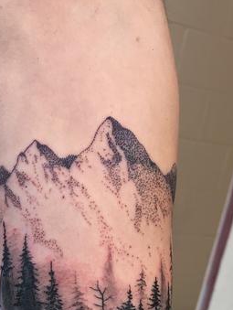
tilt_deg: -19.3
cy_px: 321
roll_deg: -10.2
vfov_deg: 27.4
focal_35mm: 66
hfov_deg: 22.0
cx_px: 48
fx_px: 591
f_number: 1.8
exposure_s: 1/465
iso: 20
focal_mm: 3.99
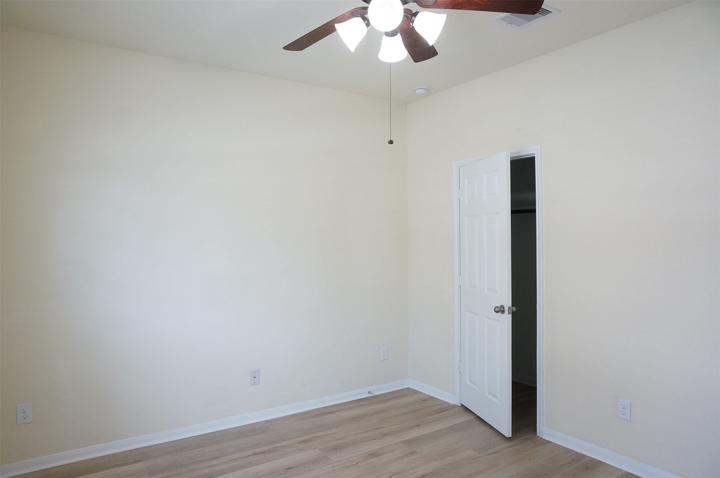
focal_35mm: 24
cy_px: 239
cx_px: 360
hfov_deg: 73.8
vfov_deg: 53.0
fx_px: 479
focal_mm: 16
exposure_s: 1/60
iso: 800
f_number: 6.3
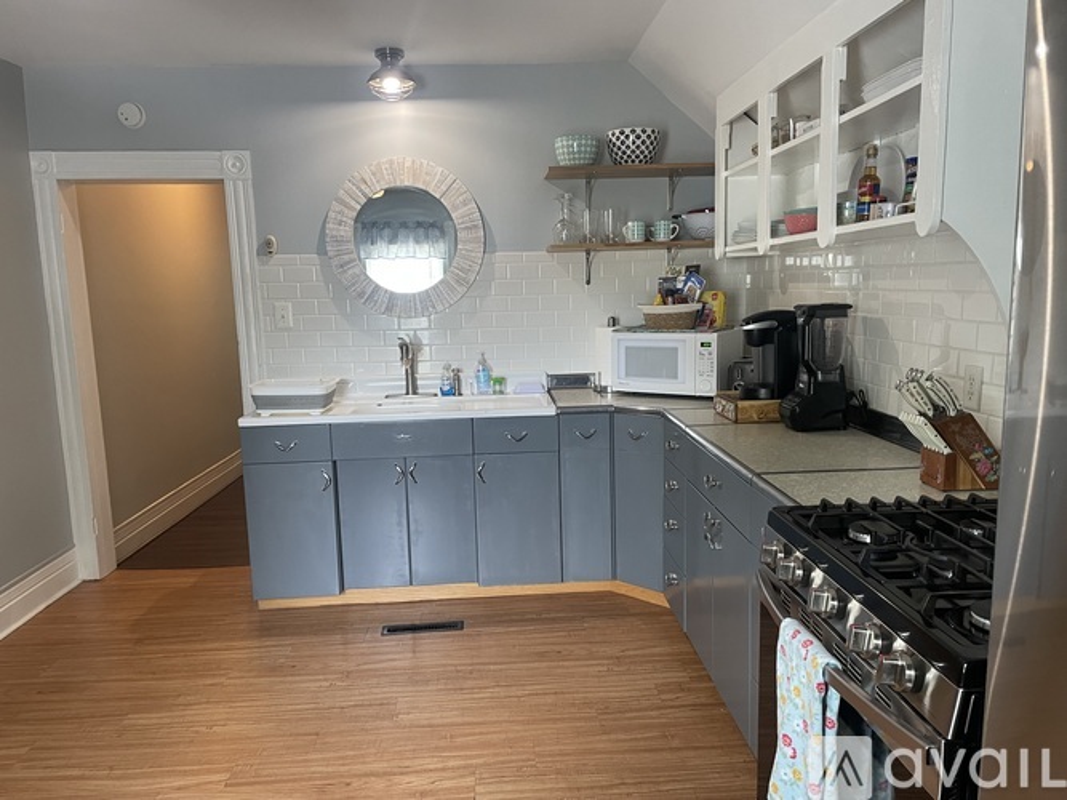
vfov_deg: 53.0
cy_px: 400
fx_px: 801
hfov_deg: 67.3
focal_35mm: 26
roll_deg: +1.9
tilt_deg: -9.6
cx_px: 534
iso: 160
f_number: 1.6
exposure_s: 1/60
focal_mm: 4.2
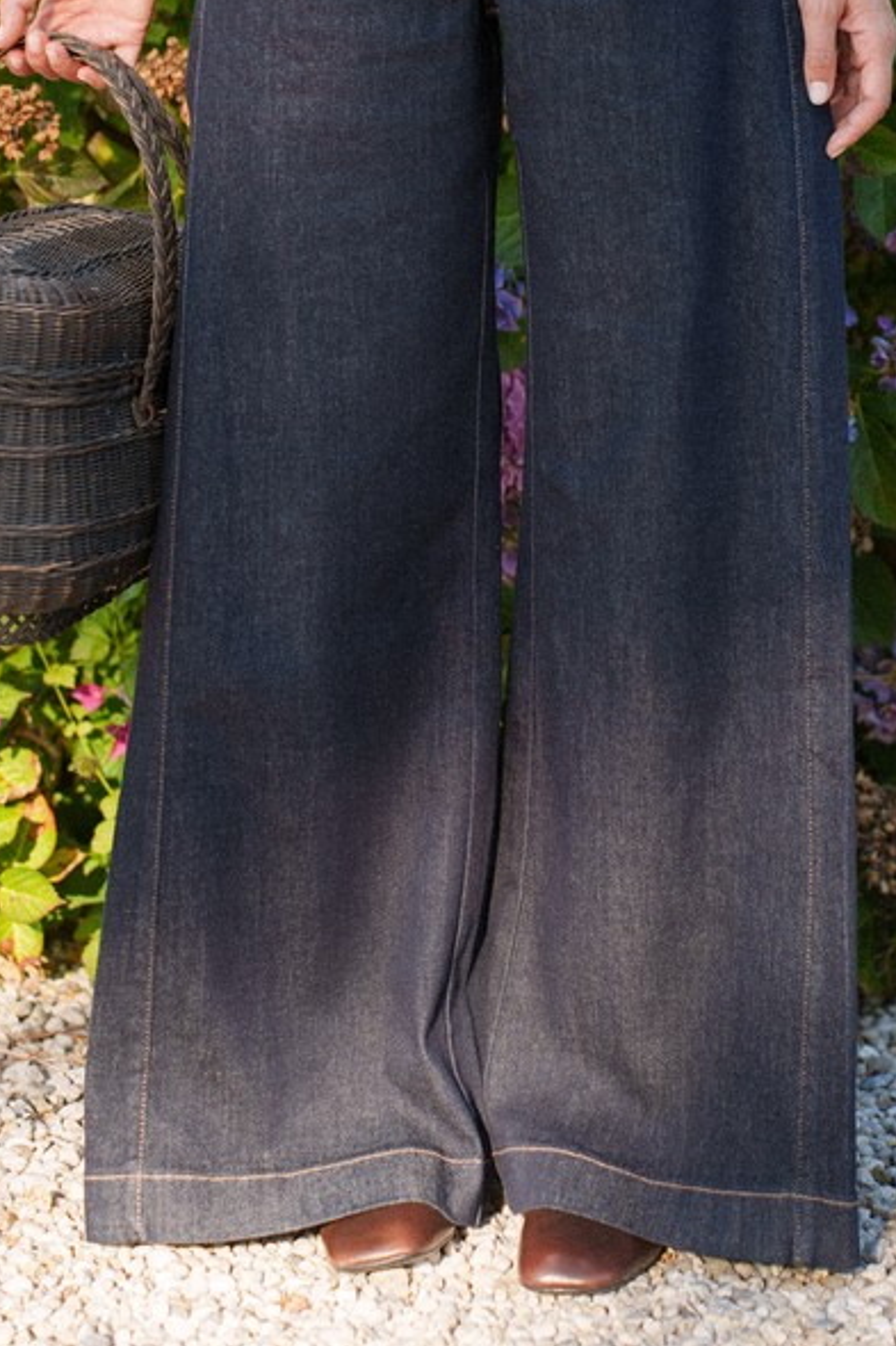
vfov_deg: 19.8
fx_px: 3847
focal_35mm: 103
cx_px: 495
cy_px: 427
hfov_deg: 13.3
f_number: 3.2
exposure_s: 1/640
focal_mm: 75
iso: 125
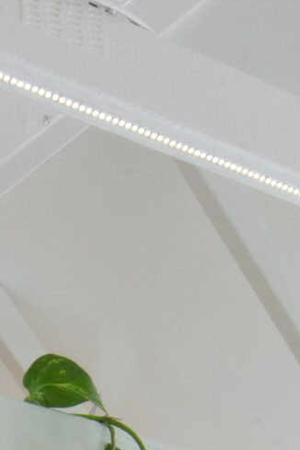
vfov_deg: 13.7
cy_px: 848
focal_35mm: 131
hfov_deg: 10.2
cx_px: -141
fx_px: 1637
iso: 400
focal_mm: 25
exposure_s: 1/1.25
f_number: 22
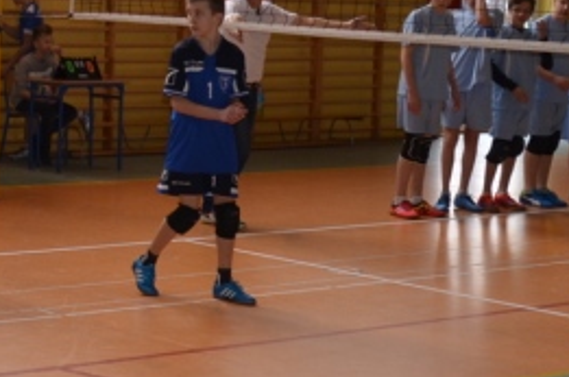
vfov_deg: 12.8
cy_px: 39
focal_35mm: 106
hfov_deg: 17.2
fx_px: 1672
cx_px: -307
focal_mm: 18
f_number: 3.5
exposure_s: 1/160
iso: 200
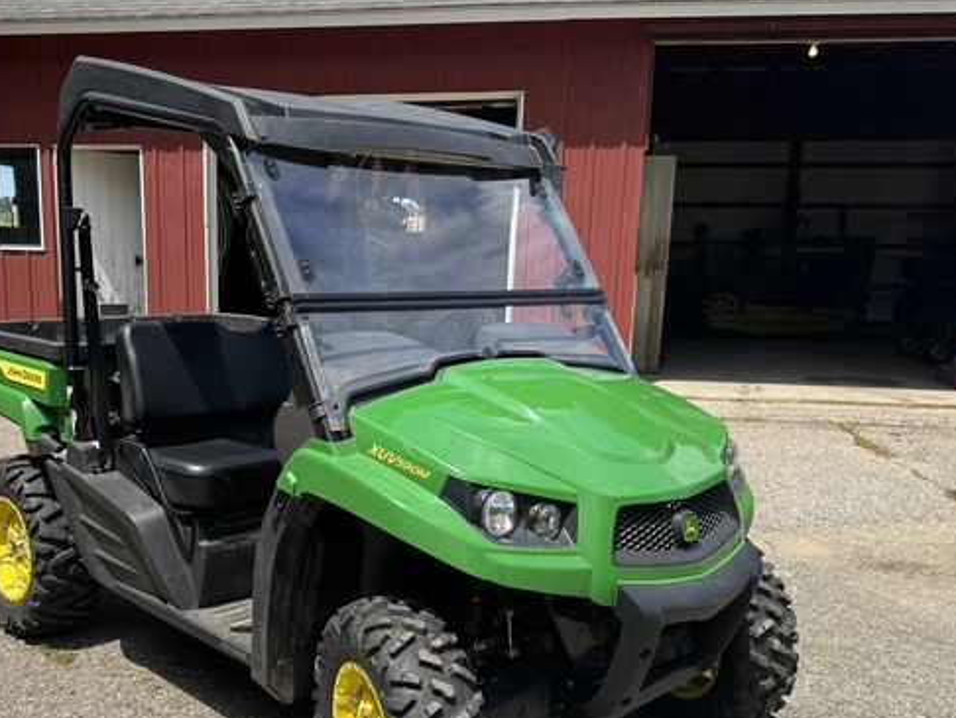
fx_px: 1022
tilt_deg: -12.0
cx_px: 338
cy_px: 467
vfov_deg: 38.3
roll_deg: -1.4
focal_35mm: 37
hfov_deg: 49.5
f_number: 1.78
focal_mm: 6.76
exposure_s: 1/2331
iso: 80
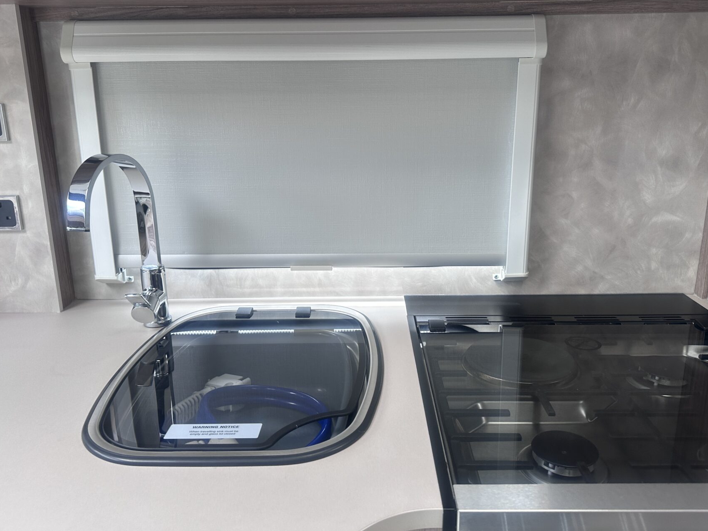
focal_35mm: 29
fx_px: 593
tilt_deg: -11.0
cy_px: 246
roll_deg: +1.4
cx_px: 357
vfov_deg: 48.2
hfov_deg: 61.7
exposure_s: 1/121
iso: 80
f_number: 1.78
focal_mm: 6.86
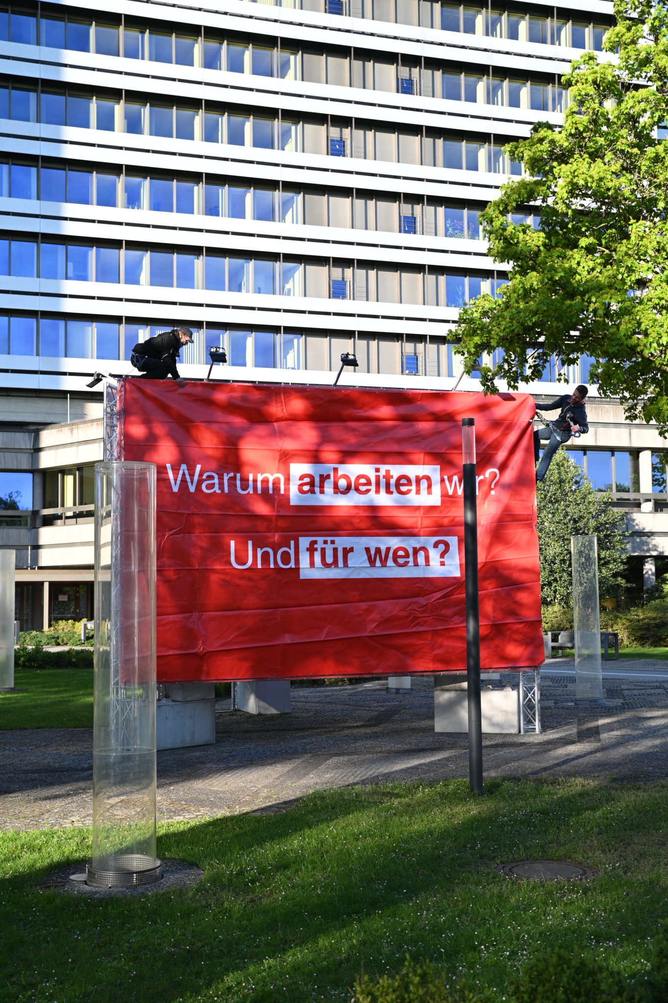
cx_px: 334
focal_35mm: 45
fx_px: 1254
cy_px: 502
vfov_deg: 43.6
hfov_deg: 29.8
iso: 125
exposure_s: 1/500
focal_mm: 45
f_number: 4
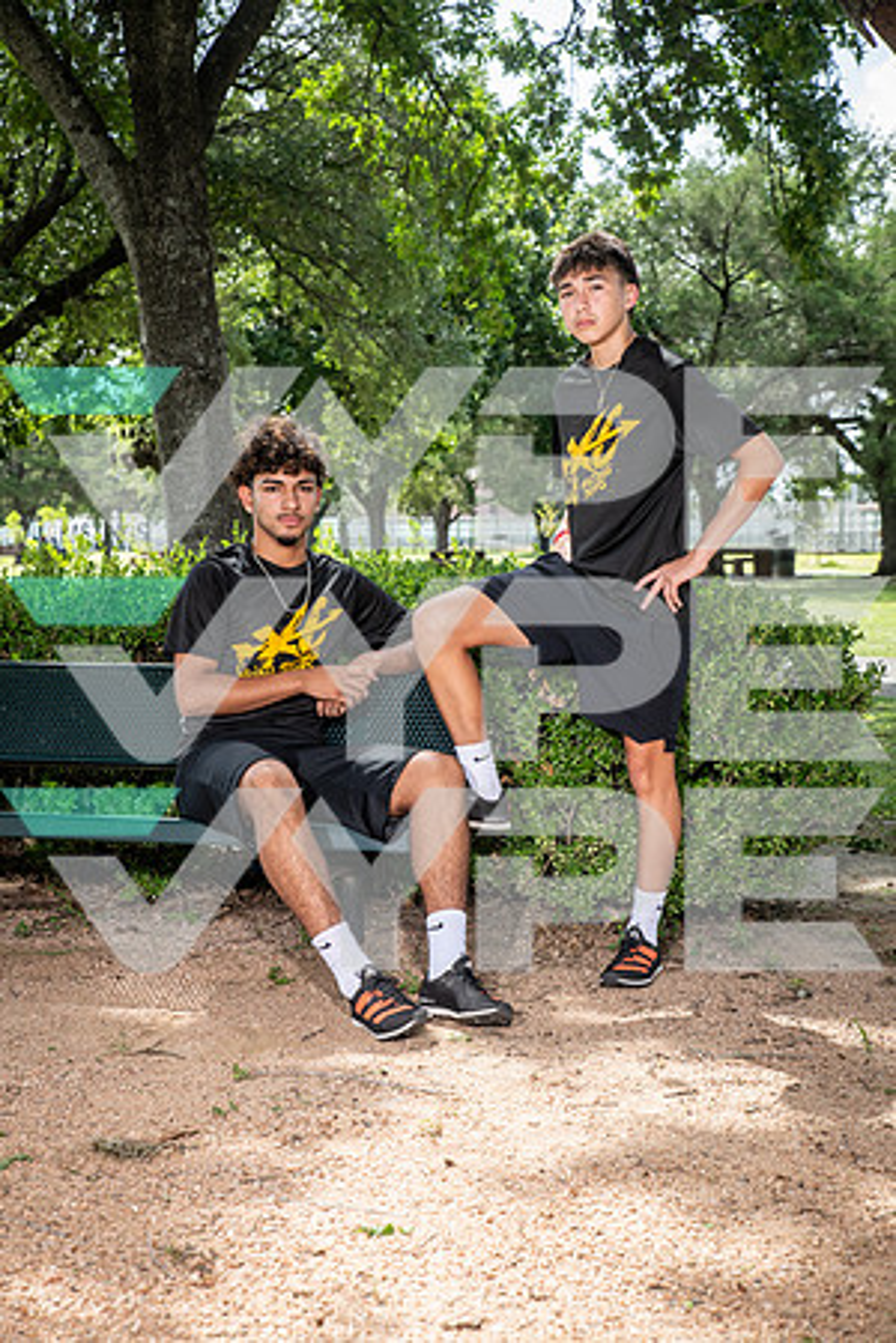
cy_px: 672
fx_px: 2053
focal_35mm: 55
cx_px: 448
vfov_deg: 36.2
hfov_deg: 24.6
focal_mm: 55
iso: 250
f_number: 6.3
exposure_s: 1/400
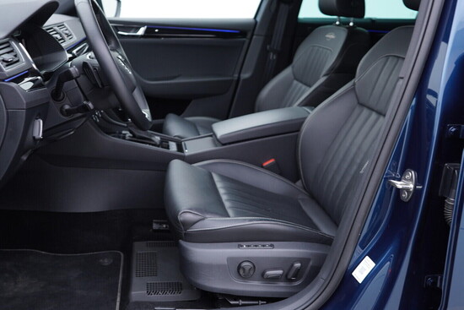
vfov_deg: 36.9
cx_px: 232
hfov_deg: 53.1
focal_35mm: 36
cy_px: 155
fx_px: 464
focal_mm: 24
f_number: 2.8
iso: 200
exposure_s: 1/40
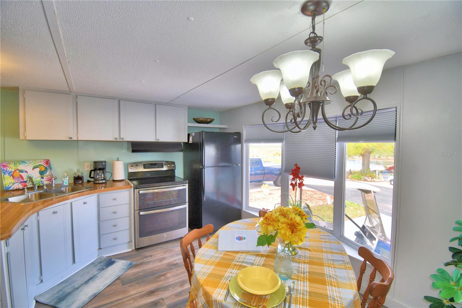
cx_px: 231
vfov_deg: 77.3
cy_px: 154
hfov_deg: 100.4
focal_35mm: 15
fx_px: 192
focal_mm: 10
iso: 100
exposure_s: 1/100
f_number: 4.5
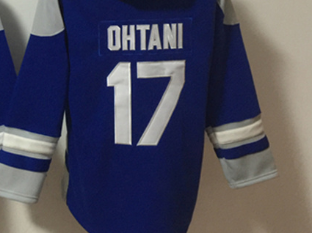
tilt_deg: -3.3
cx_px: 10
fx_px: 522
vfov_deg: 24.5
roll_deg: -1.2
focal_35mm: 58
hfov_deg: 31.1
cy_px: 29
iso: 125
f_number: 2.2
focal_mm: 4.15
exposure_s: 1/10
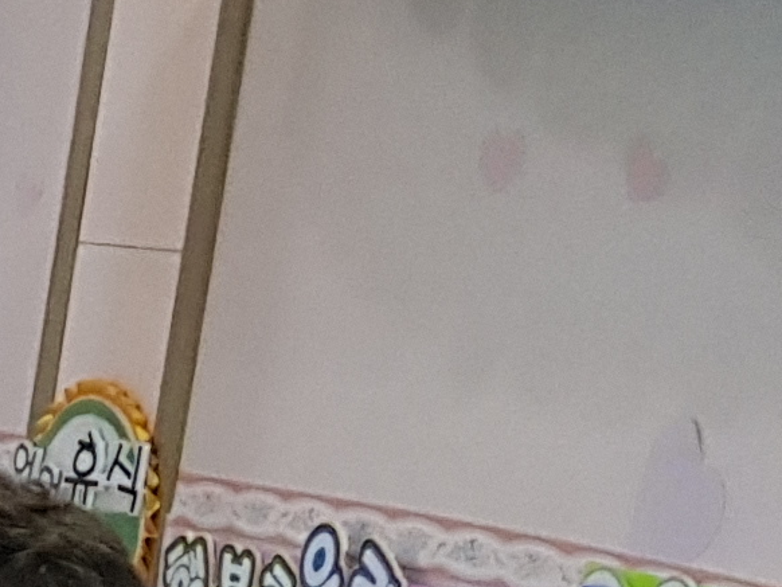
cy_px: 1338
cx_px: -1924
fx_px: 4068
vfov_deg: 7.7
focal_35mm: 180
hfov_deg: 8.3
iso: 200
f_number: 1.7
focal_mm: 4.2
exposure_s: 1/40
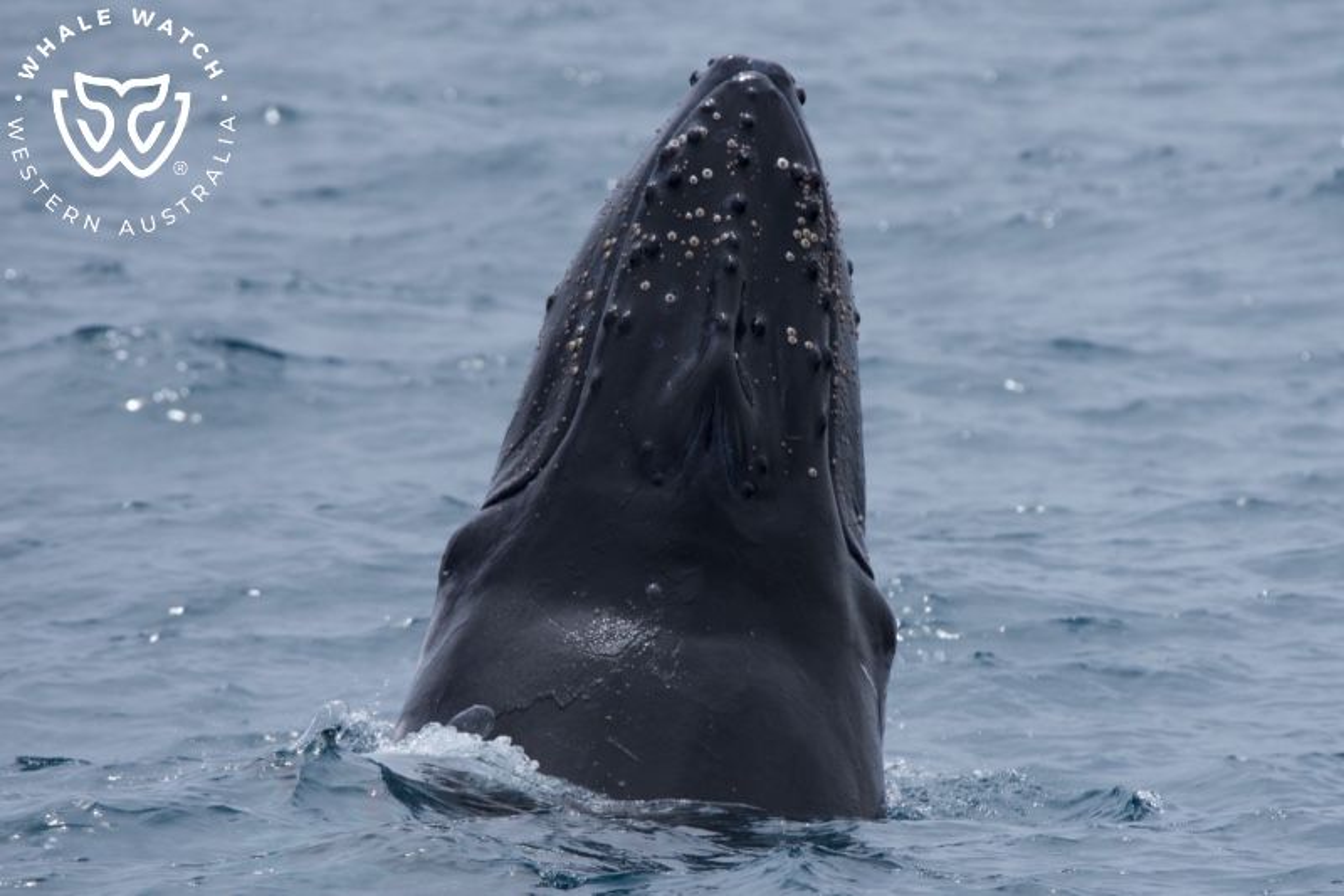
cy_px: 448
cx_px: 672
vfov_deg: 2.5
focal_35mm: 553
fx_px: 20640
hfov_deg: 3.7
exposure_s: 1/3200
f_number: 8
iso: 1000
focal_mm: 553
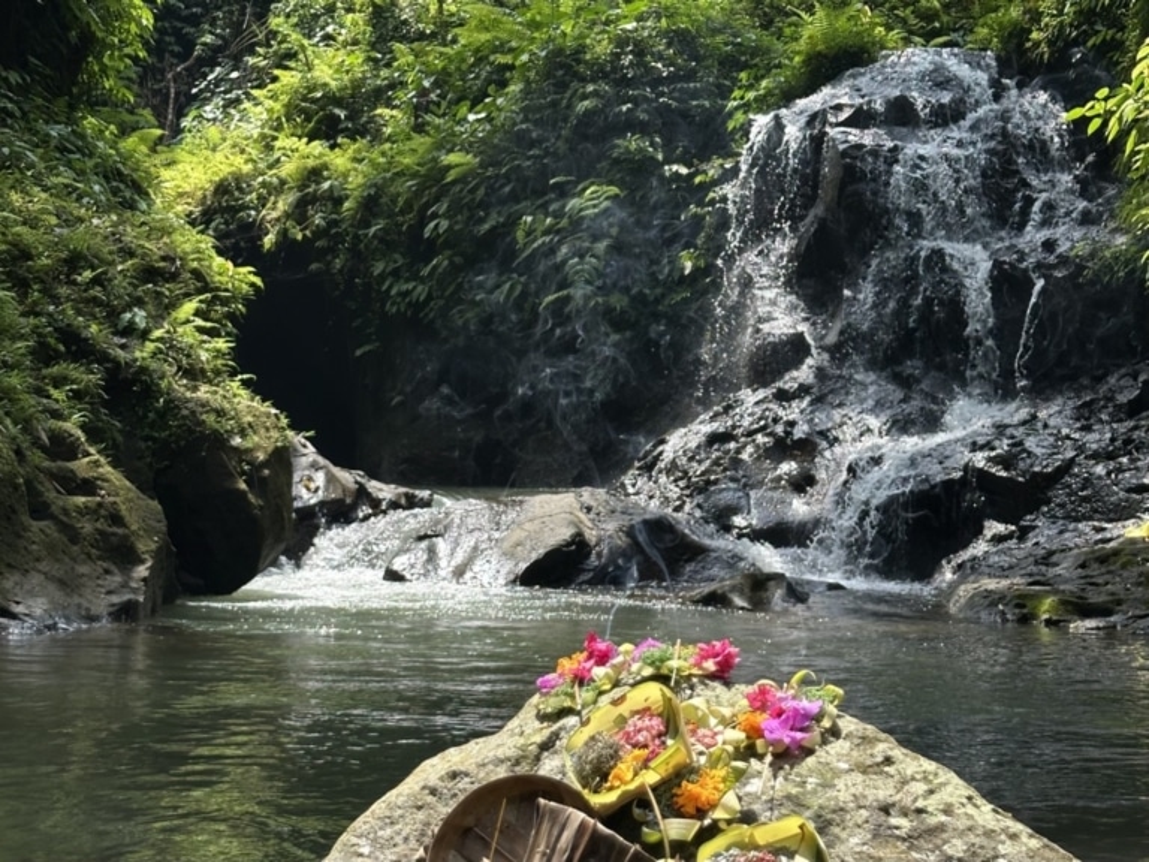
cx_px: 574
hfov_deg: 39.7
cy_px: 431
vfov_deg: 30.3
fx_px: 1593
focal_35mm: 48
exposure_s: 1/911
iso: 64
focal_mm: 6.86
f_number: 1.78
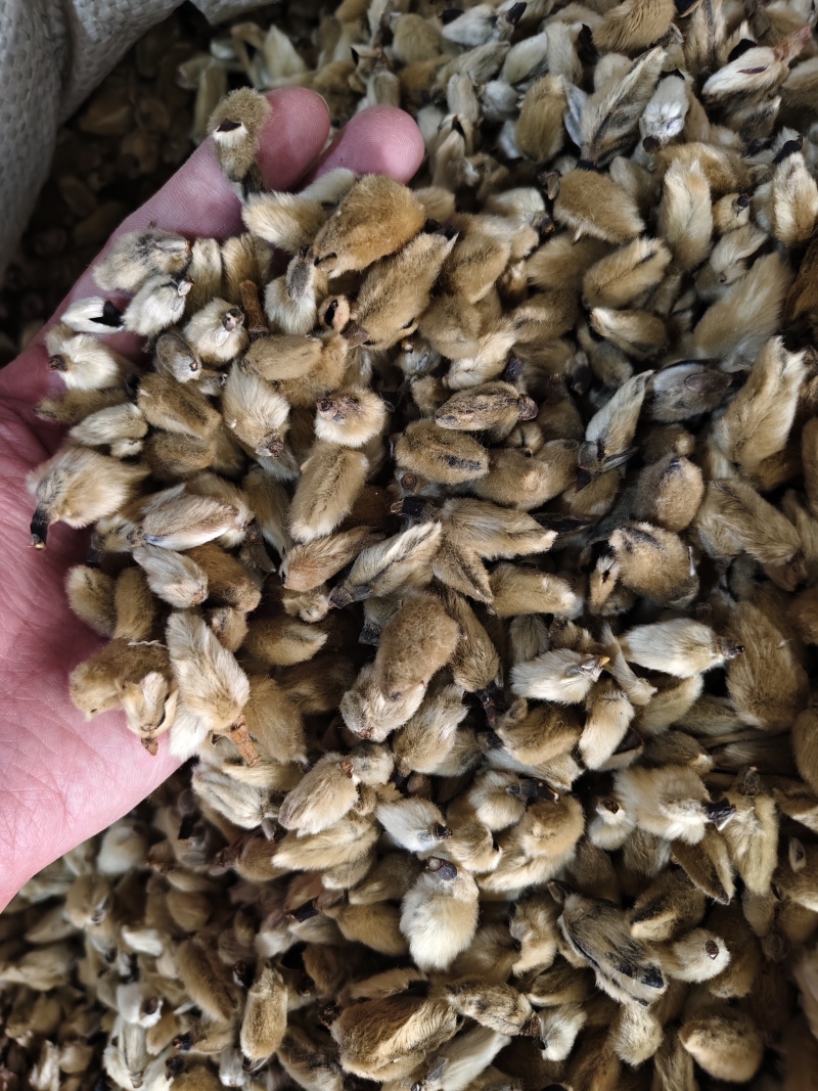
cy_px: 546
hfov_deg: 58.9
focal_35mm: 23
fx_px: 725
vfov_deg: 73.9
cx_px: 409
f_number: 1.88
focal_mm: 5.56
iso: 614
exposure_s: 1/50
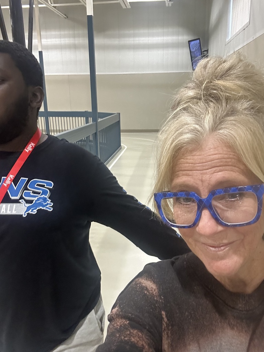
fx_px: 305
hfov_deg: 46.8
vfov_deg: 60.0
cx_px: 132
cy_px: 176
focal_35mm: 30
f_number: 1.9
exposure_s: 1/60
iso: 125
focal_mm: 2.69
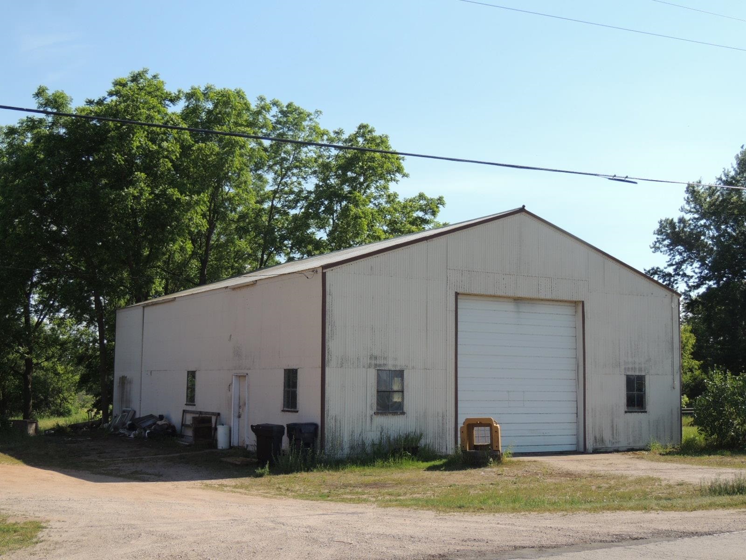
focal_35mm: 47
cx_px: 373
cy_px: 280
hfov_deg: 40.4
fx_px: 1013
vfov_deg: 30.9
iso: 100
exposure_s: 1/800
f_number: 3.5
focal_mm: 8.3
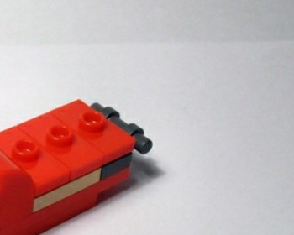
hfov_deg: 19.6
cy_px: 168
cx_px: -41
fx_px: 809
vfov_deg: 16.5
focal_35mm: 93
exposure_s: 1/80
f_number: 3.9
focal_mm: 6.61
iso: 80
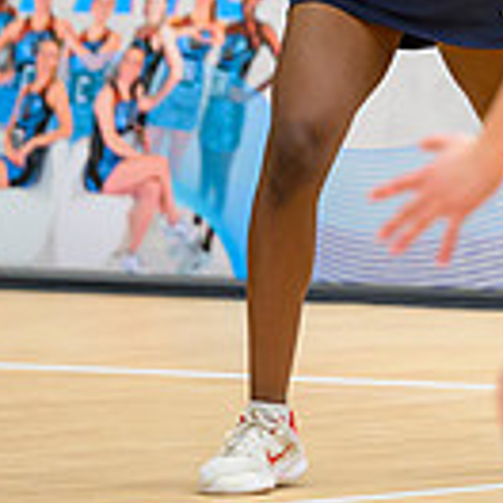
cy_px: -192
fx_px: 17064
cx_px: 650
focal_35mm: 1038
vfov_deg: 1.7
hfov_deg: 1.7
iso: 4000
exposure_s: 1/1000
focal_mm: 200
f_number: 2.8
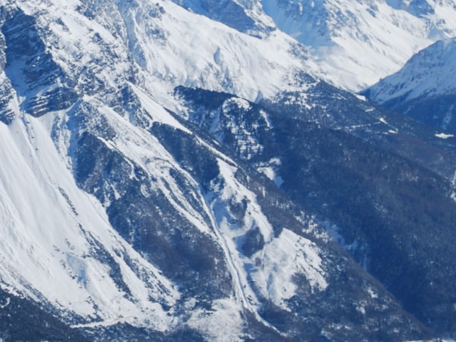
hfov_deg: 7.5
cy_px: 30
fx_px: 3464
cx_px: -53
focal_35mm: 263
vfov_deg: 5.6
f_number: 9
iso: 100
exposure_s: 1/320
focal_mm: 50
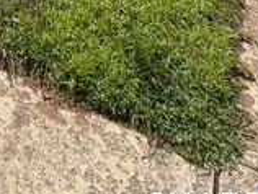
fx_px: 440
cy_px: -320
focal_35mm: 59
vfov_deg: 13.4
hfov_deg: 26.6
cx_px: -95
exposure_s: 1/2320
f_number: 2.2
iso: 64
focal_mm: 2.22
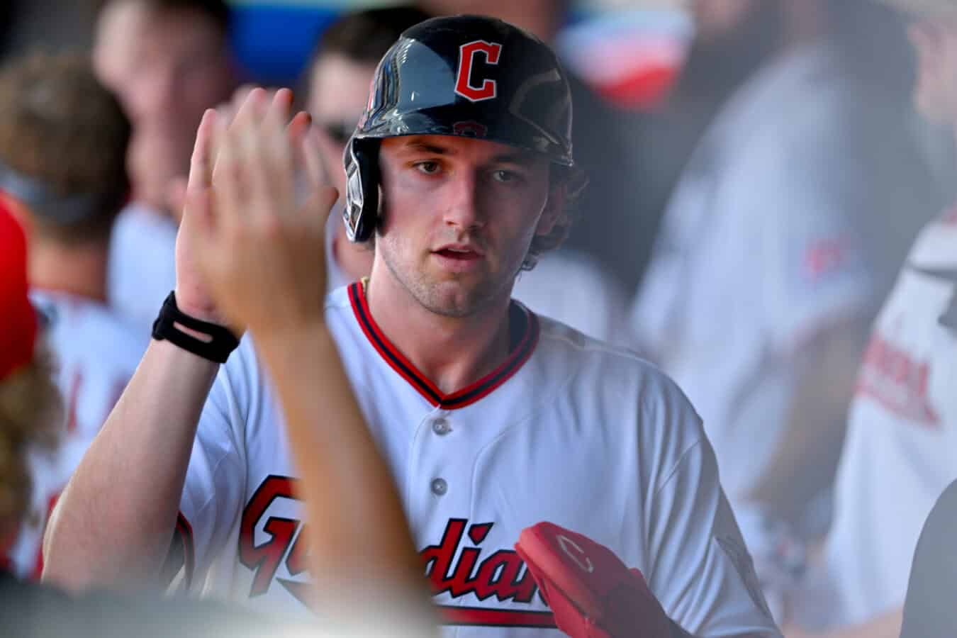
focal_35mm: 400
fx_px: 10633
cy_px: 319
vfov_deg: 3.4
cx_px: 478
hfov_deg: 5.2
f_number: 2.8
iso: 125
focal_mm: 400
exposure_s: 1/500
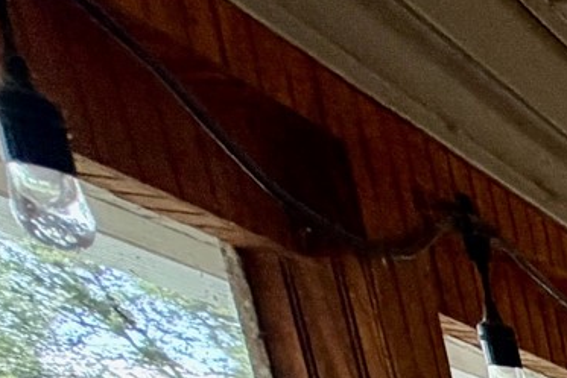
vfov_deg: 11.4
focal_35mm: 80
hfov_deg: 13.4
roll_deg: -1.8
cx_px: 1500
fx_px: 1260
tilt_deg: -18.7
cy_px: 1088
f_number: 2.2
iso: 125
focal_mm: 2.22
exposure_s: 1/121
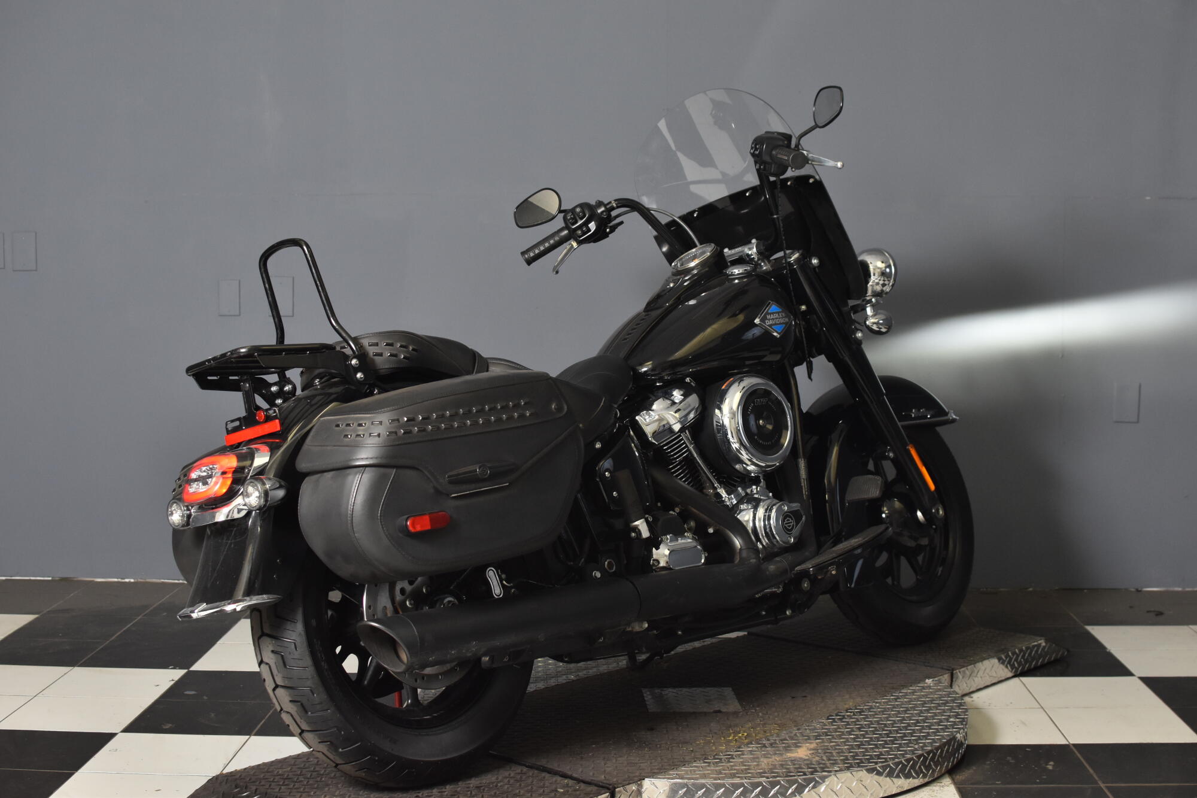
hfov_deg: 37.9
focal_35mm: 52
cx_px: 598
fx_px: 1745
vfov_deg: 25.7
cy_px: 399
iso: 800
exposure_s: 1/160
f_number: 4.5
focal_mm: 35
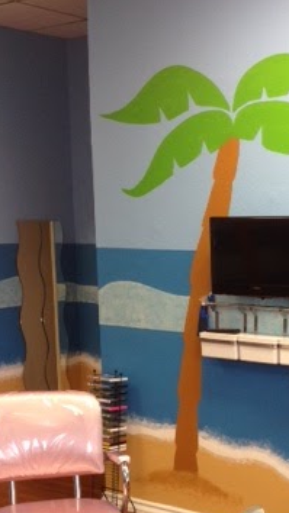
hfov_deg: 17.2
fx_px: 940
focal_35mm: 69
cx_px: 270
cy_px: 412
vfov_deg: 29.8
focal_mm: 4.28
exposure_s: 1/40
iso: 64
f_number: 2.4
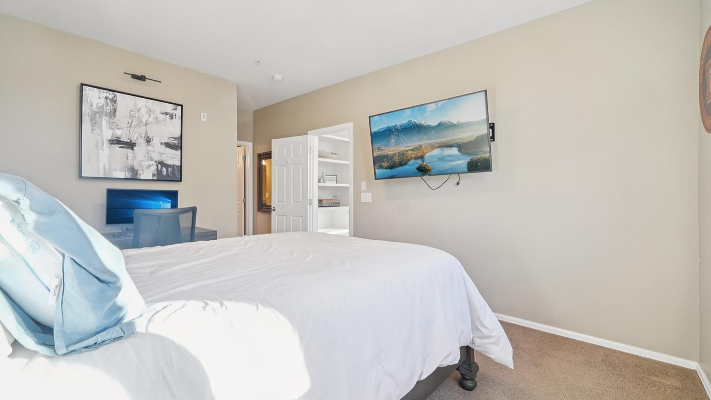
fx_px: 302
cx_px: 351
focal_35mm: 16
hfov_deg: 99.4
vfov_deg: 67.1
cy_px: 192
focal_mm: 10
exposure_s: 1/6
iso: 800
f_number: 8
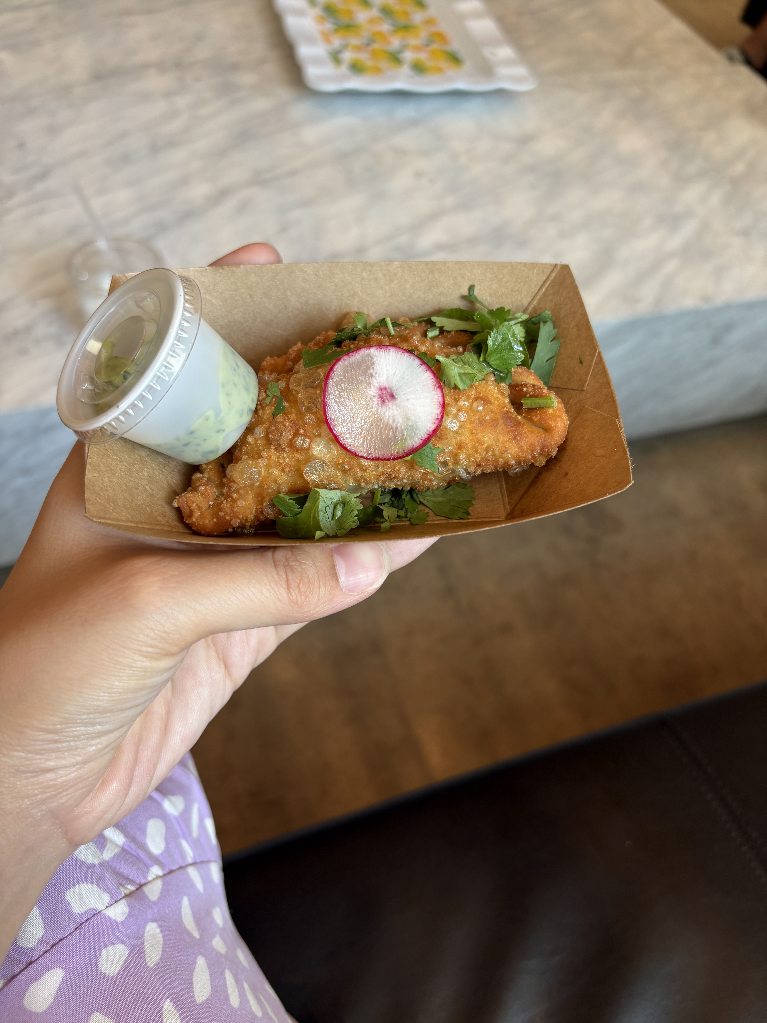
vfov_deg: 67.3
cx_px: 384
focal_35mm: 26
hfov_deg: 53.1
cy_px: 512
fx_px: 768
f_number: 1.6
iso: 64
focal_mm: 5.96
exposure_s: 1/122
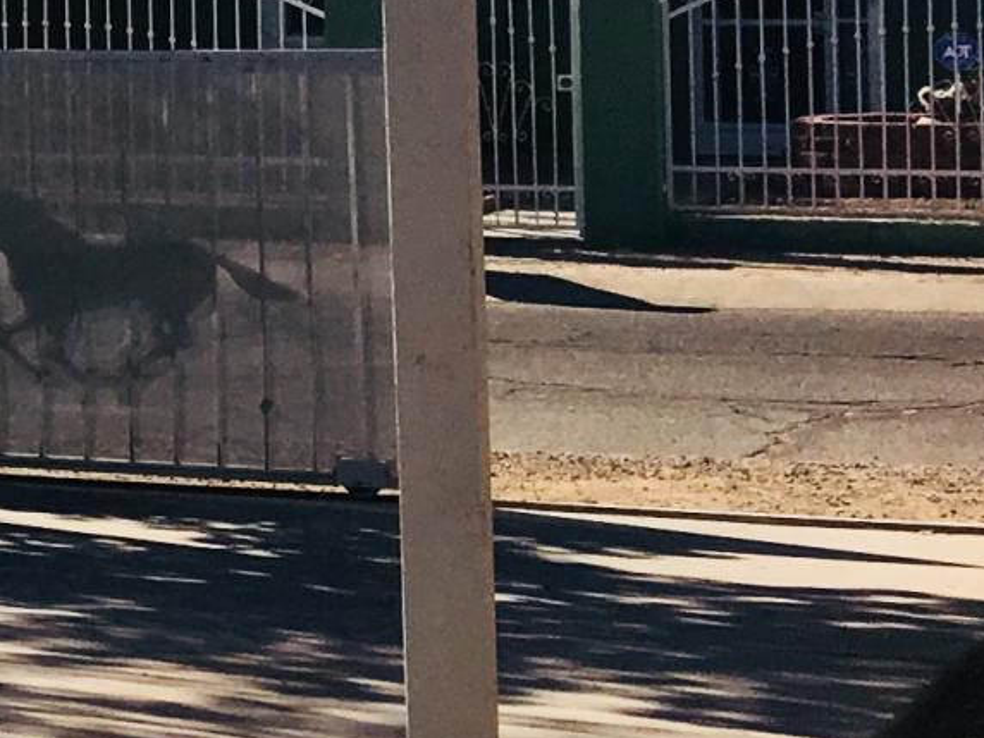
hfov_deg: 10.6
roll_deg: +0.6
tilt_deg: +1.3
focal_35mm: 152
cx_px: -1590
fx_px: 4321
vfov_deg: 9.7
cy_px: -83
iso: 25
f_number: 2.2
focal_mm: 4.15
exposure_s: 1/2079
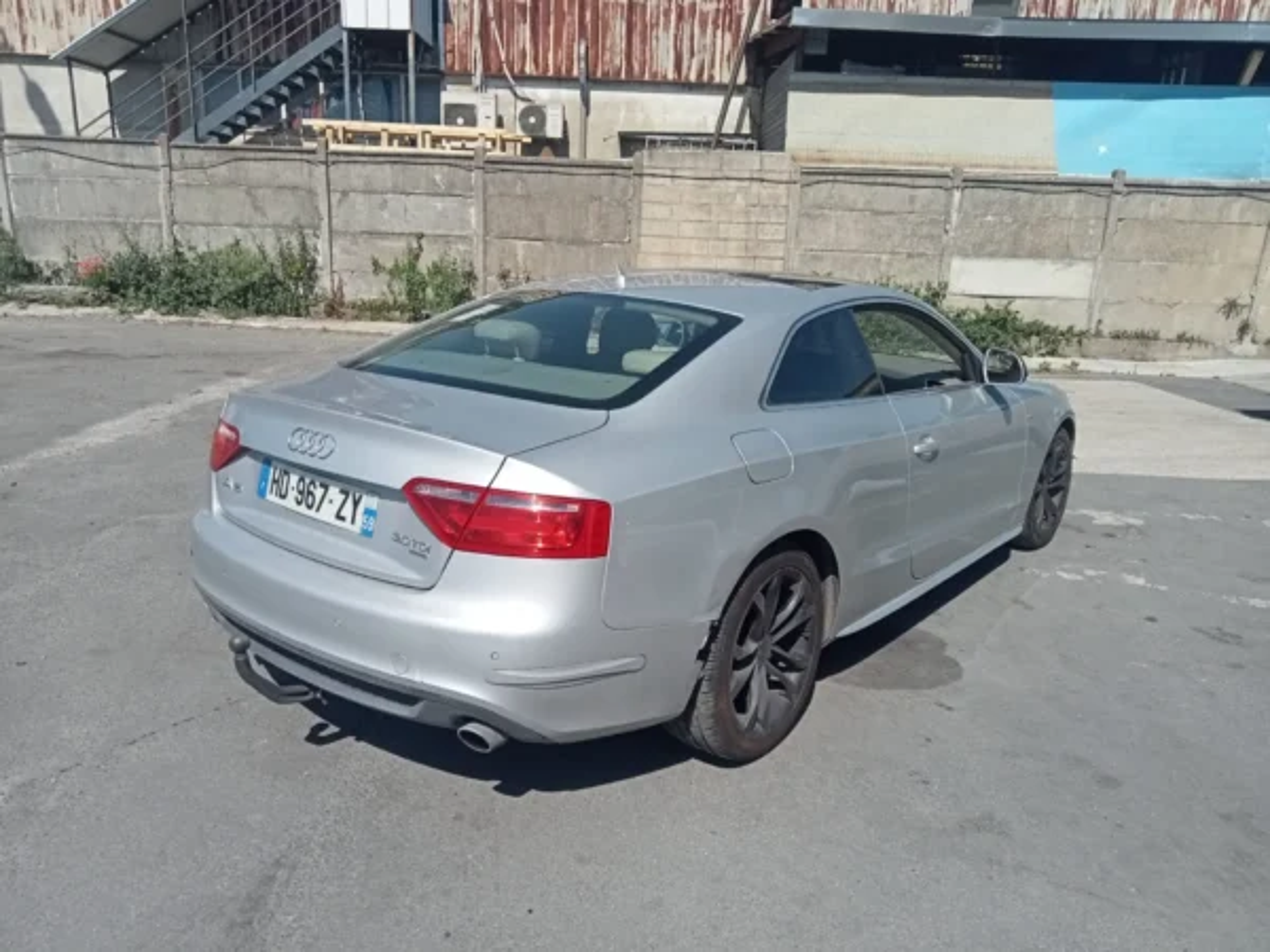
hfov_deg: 63.4
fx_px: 1027
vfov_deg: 49.7
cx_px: 635
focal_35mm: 28
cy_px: 476
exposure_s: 1/1534
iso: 104
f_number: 2.2
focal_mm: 3.46
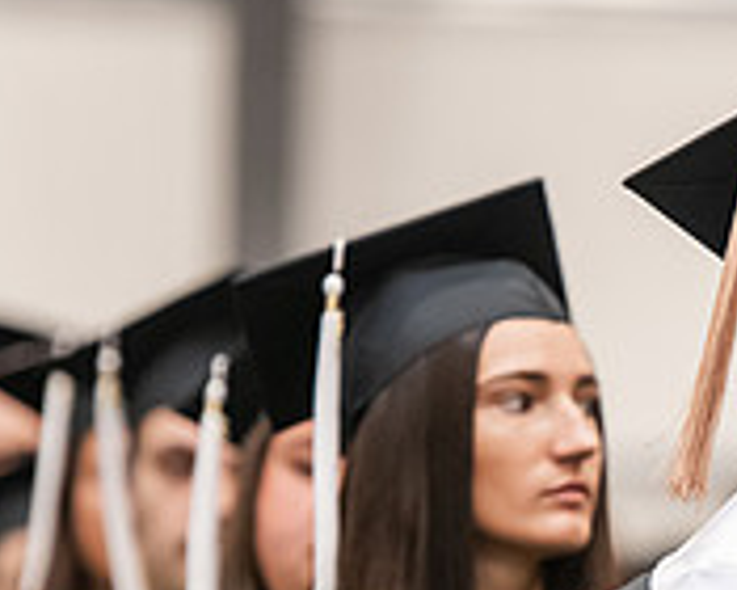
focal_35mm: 543
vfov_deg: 2.9
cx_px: 939
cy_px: 550
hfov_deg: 3.6
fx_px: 11844
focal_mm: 175
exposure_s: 1/200
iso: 2500
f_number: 3.2
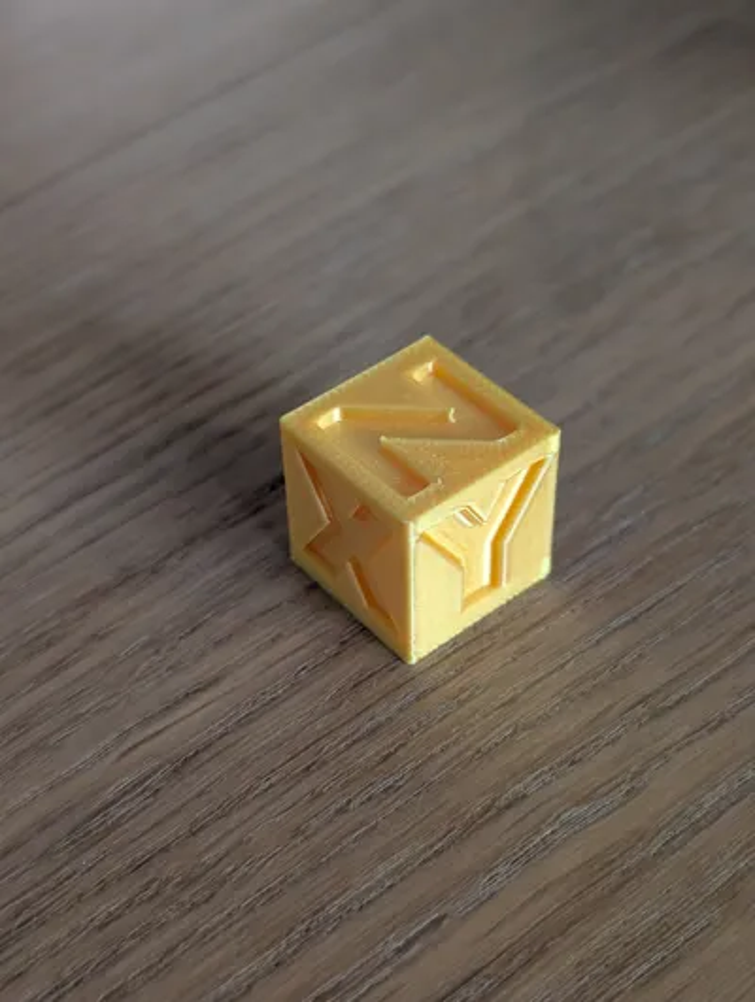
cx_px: 378
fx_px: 1421
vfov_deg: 38.9
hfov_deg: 29.8
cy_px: 501
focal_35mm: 49
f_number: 1.68
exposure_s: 1/230
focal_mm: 6.9
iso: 555
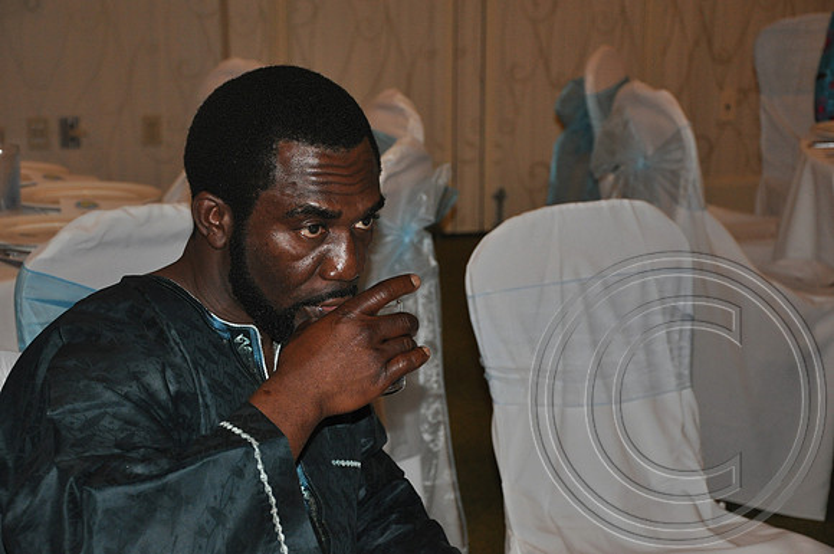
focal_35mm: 87
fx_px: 2013
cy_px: 277
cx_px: 417
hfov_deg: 23.4
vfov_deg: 15.7
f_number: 5
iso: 800
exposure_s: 1/60
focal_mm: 58
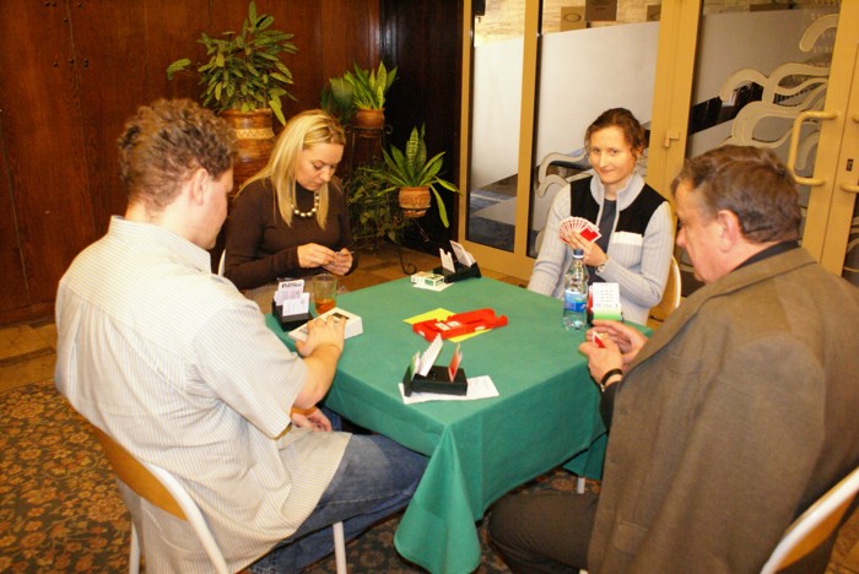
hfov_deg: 61.9
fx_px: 716
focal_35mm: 30
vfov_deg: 43.7
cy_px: 287
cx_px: 430
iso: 1600
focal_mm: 20
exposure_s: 1/15
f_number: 4
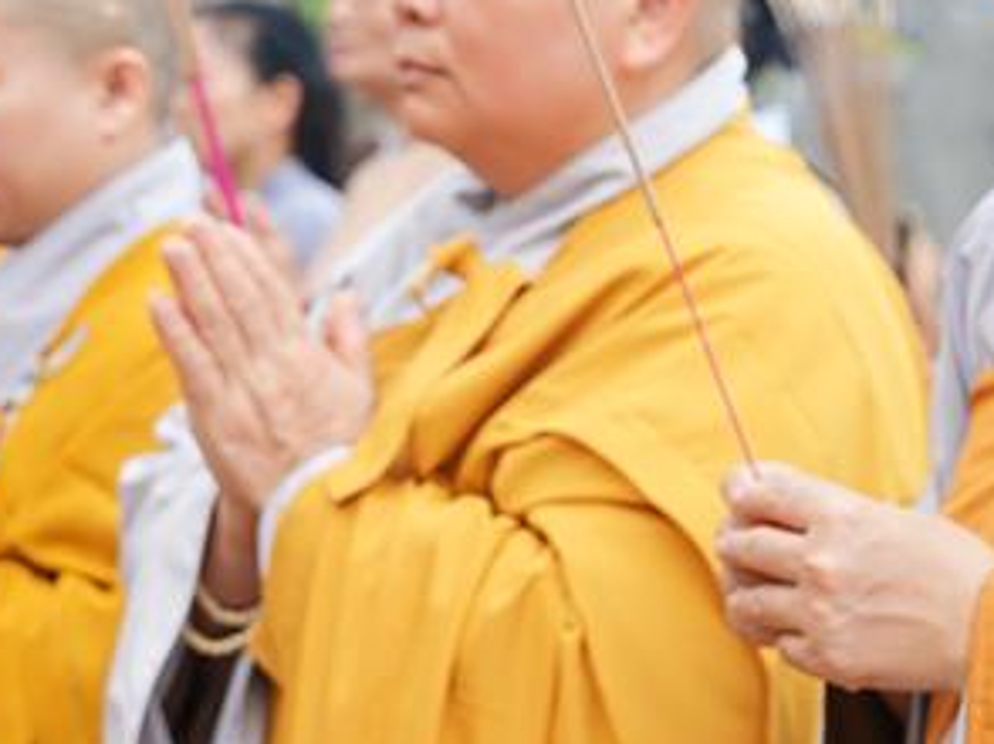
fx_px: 4505
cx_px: 953
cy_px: 189
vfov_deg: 9.4
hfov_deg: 12.5
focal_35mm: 157
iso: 125
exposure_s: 1/250
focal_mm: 40
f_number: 4
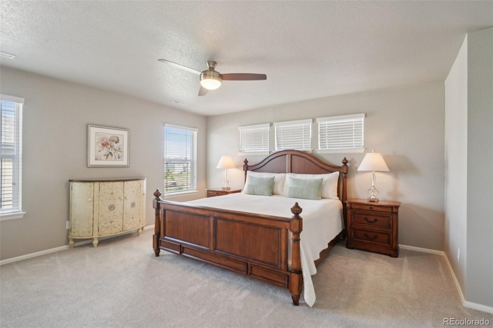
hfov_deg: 95.0
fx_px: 226
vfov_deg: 72.0
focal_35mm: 16
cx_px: 246
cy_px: 164
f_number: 8
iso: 400
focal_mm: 11
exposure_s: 1/20
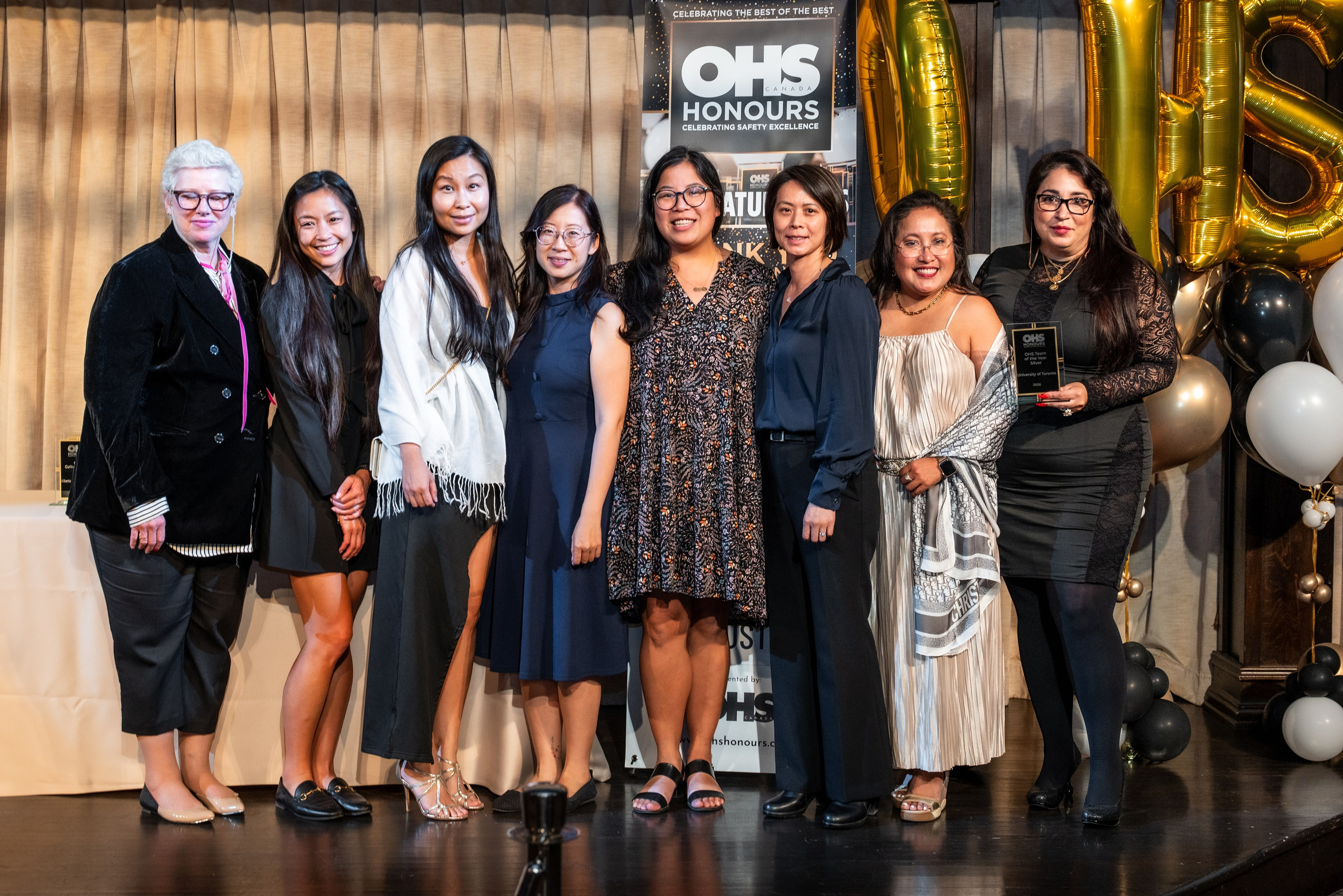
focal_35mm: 57
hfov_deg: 35.2
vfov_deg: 23.9
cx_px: 671
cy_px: 399
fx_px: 2117
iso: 800
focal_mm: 48.7
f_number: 4
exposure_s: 1/160
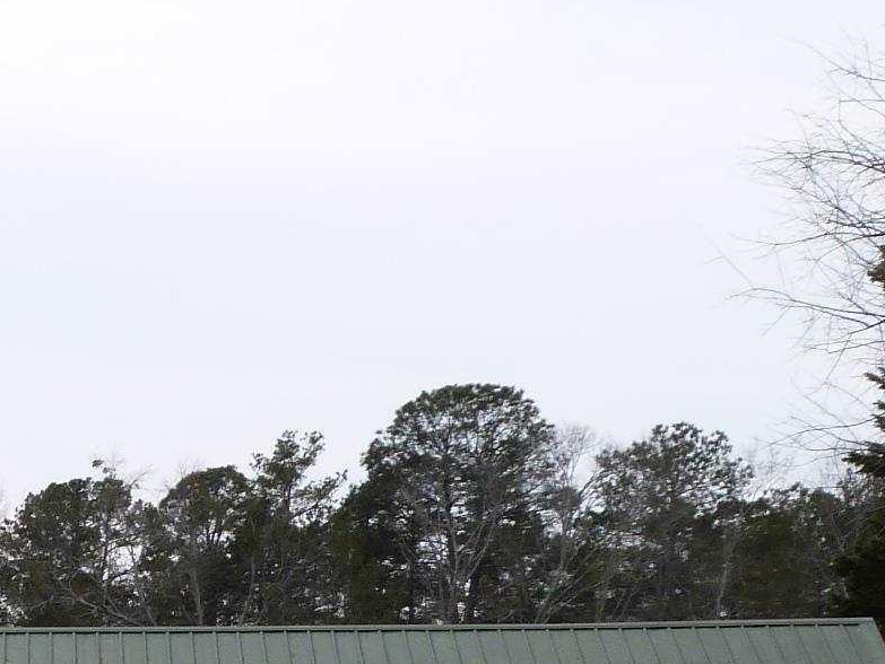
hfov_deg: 10.3
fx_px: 4681
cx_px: -544
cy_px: 925
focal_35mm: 183
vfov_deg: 8.0
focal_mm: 10
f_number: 5
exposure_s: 1/250
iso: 100
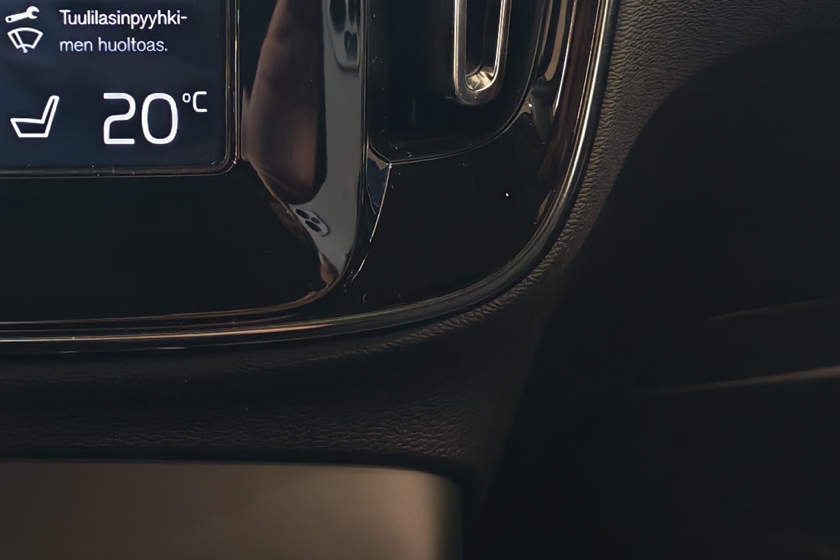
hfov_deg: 21.2
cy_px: -78
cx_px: -151
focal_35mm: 90
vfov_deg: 14.8
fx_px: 2100
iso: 800
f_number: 1.9
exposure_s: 1/50
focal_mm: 6.12
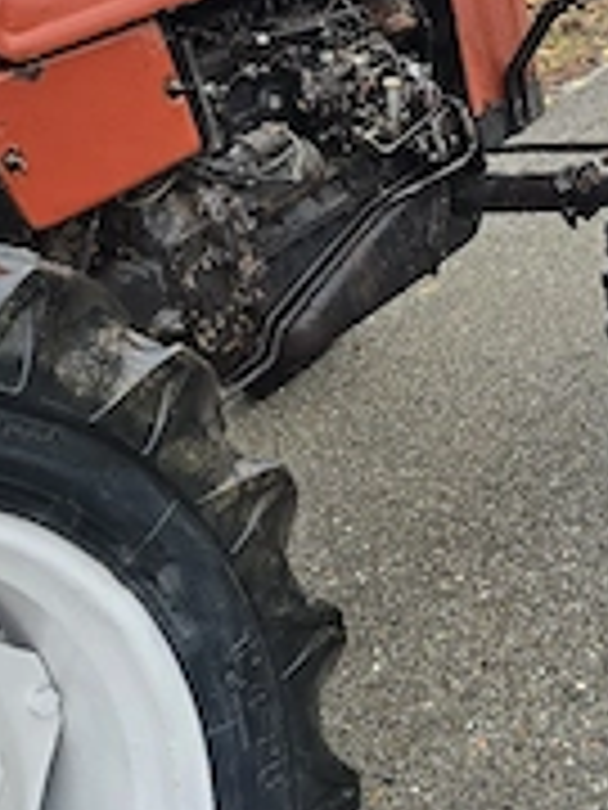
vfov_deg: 36.7
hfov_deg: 28.5
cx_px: 279
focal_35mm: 51
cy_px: 216
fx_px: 1194
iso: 50
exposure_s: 1/182
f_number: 1.7
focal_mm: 6.3
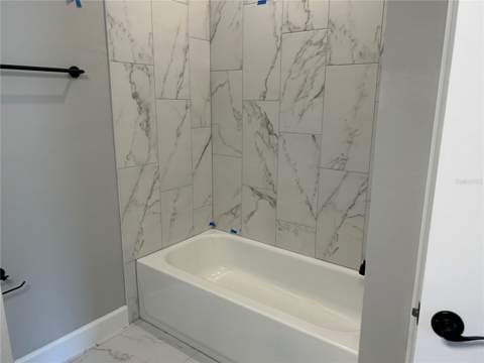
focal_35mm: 26
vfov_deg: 53.1
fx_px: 364
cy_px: 182
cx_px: 242
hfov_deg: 67.3
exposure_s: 1/120
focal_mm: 5.7
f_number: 1.5
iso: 100
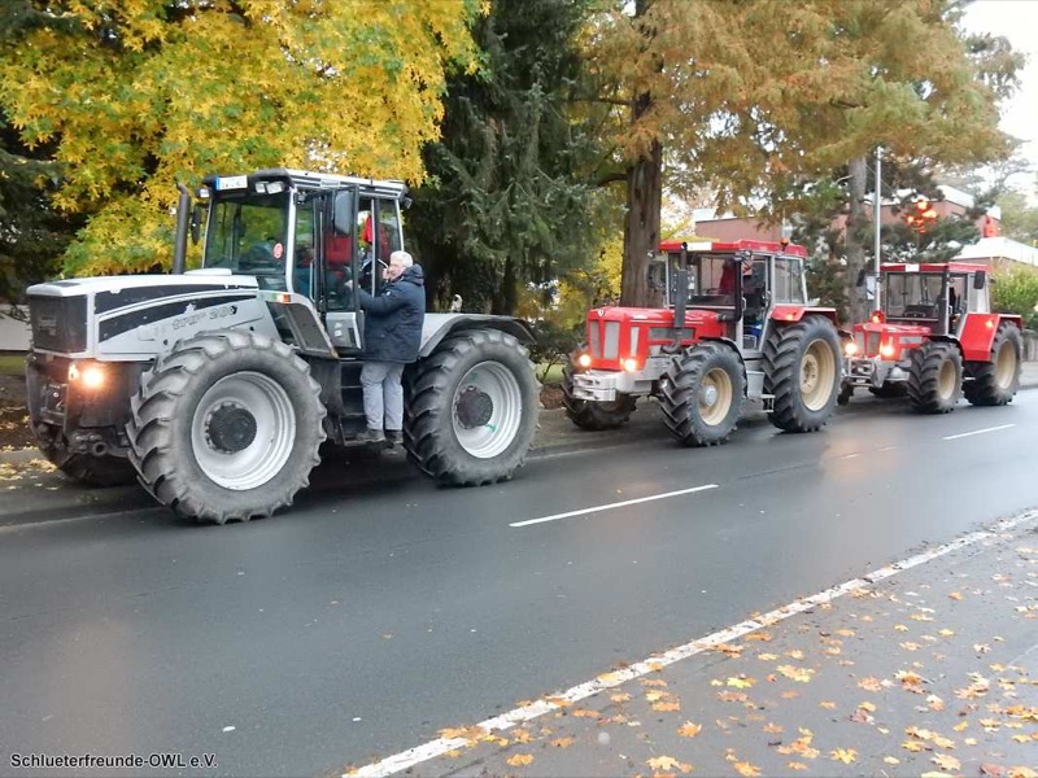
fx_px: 1080
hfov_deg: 51.4
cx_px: 519
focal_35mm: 36
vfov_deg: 39.7
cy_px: 389
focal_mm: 6.4
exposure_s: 1/30
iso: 1600
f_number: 4
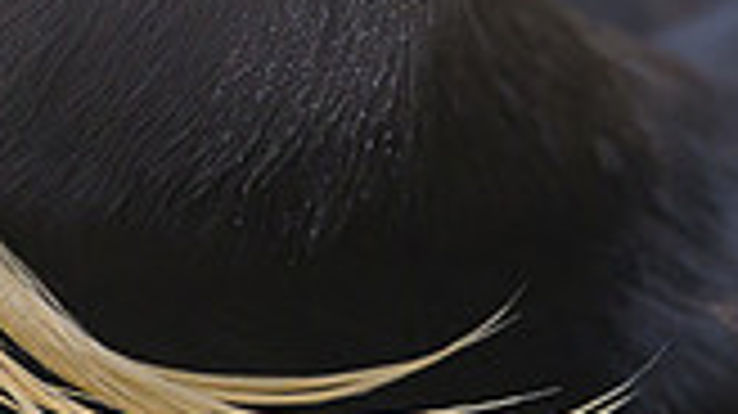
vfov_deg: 0.5
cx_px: 94
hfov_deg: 0.8
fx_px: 51628
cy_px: -271
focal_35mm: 2640
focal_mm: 560
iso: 1000
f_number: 8
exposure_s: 1/800
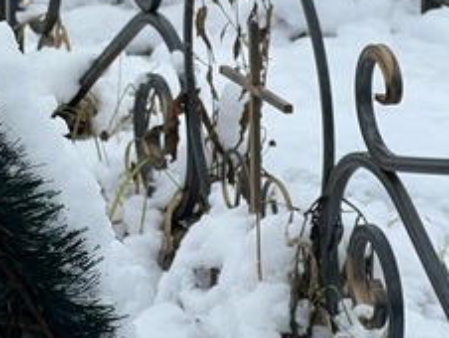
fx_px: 3532
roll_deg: +1.4
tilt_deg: -12.3
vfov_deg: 5.4
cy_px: -145
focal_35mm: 272
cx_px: -312
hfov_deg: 7.1
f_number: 2.8
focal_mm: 9
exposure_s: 1/99
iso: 50
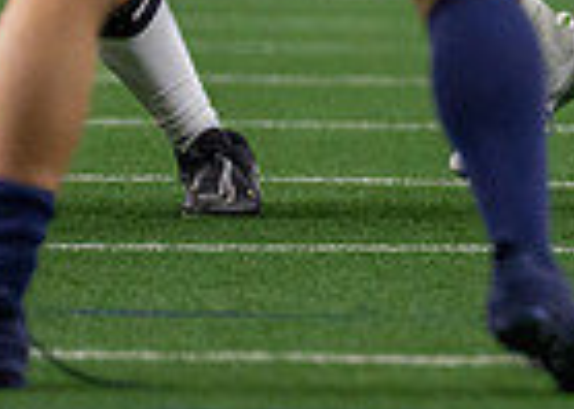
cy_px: -333
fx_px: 17133
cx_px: 919
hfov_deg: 1.9
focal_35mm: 1052
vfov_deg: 1.4
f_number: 2.8
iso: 2000
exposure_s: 1/1000
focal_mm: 200
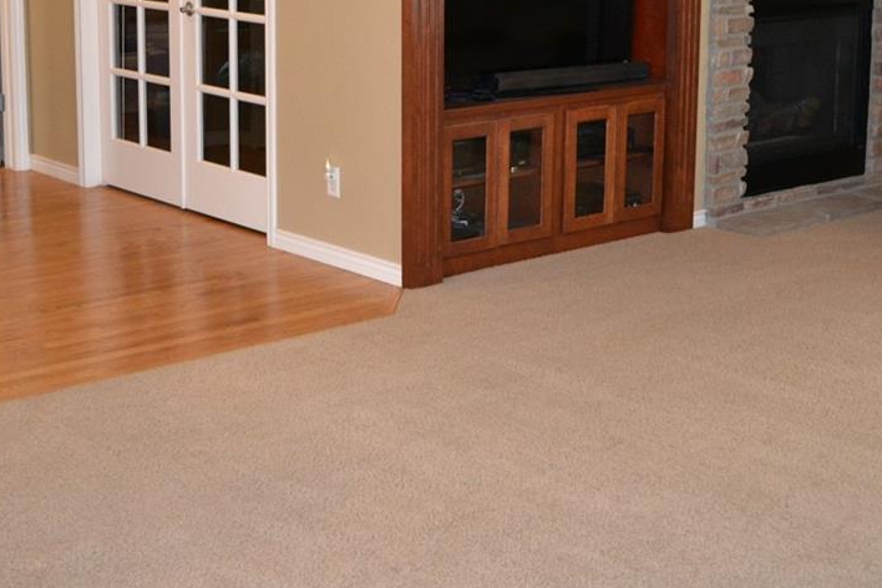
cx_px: 463
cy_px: 140
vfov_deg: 22.0
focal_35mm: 61
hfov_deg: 32.9
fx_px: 1494
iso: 1000
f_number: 3.5
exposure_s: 1/60
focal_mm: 18
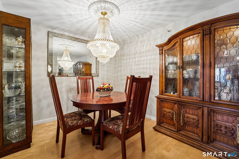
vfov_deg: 81.2
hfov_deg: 104.3
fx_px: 93
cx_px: 120
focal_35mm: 14
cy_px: 80
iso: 400
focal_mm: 14
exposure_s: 1/2.5
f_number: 8
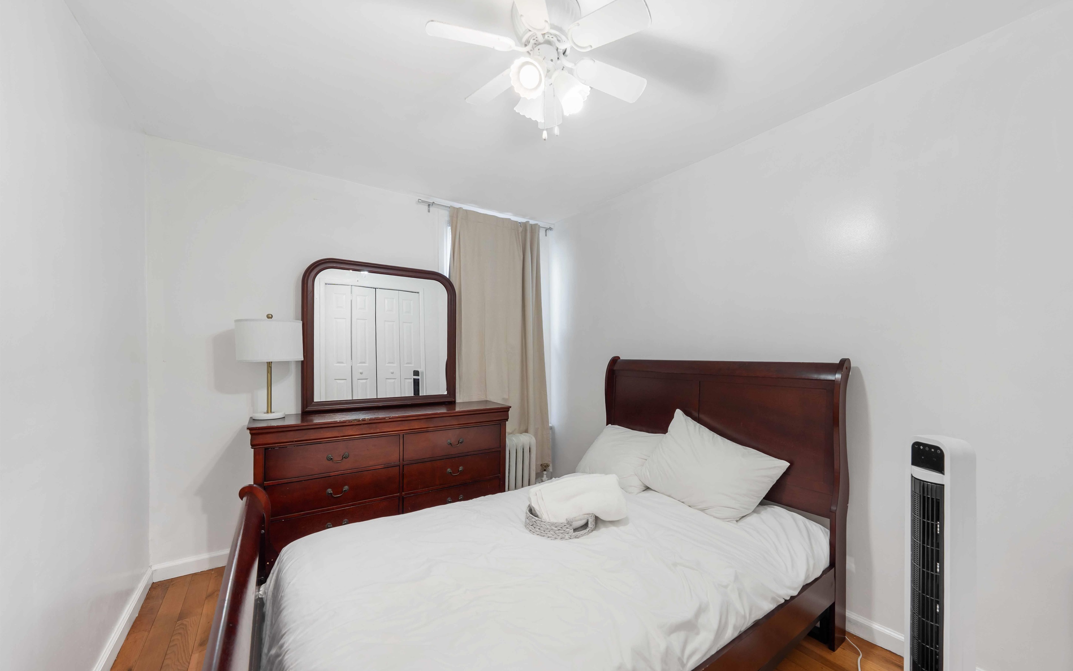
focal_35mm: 13
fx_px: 380
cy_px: 370
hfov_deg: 109.2
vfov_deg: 82.6
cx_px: 570
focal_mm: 12
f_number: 7.1
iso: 320
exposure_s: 1/40
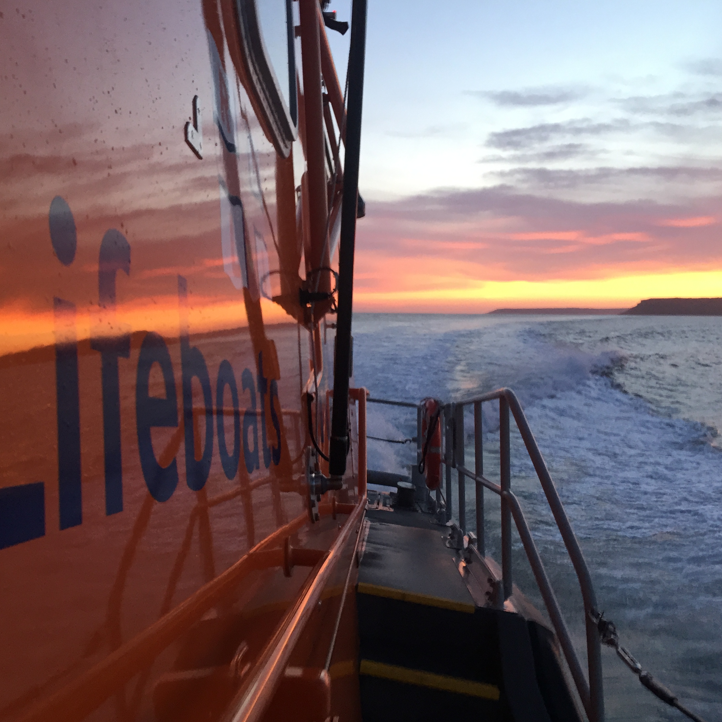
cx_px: 280
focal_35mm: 35
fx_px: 826
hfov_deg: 46.9
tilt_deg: -0.1
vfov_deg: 47.2
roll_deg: -0.3
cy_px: 366
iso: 50
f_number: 2.2
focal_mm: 4.15
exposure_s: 1/33
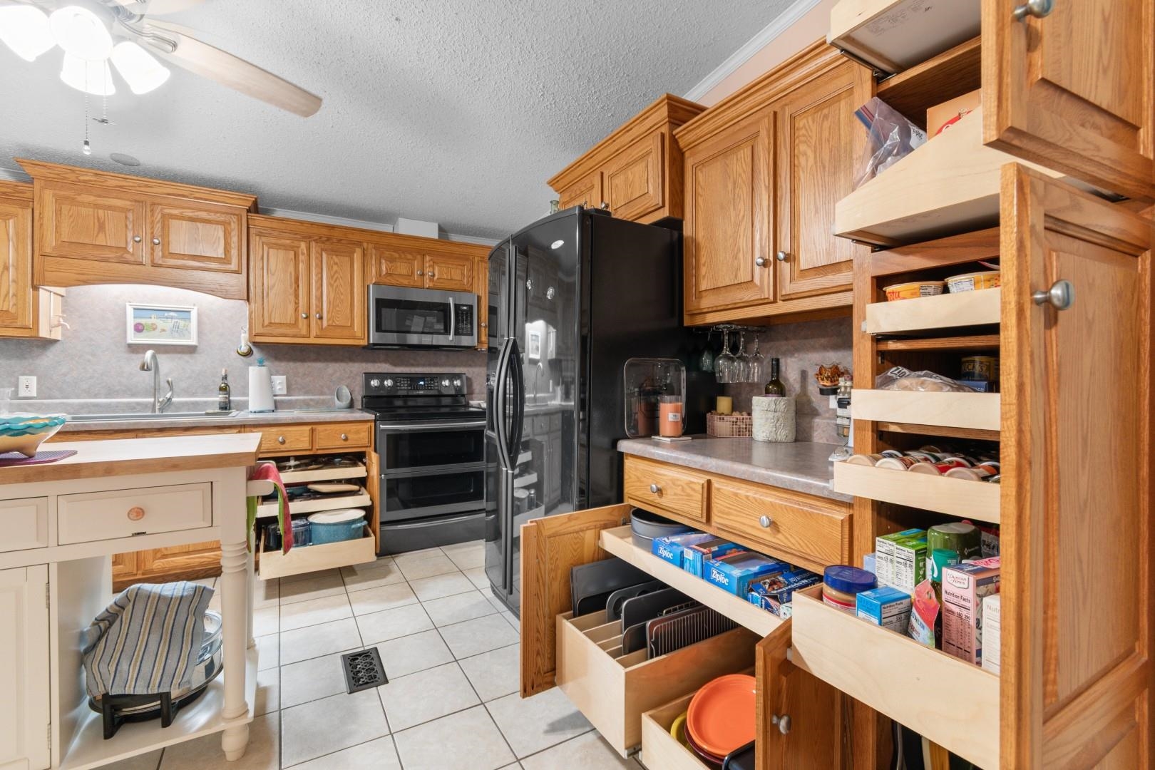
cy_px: 385
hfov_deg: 100.4
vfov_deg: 77.3
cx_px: 578
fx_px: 481
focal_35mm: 15
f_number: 4.5
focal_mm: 10
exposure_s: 8
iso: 100
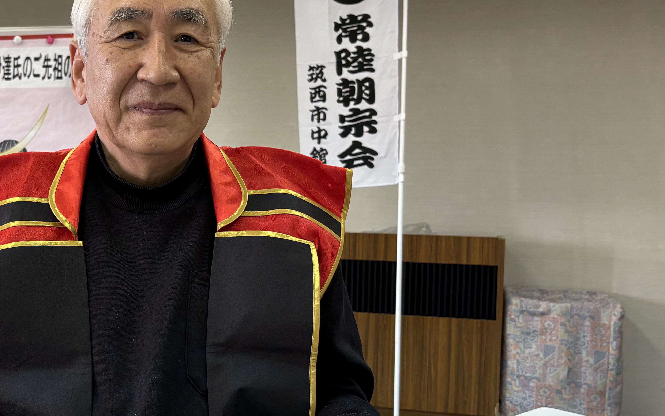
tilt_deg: -3.0
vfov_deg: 25.8
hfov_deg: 38.7
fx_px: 906
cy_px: 223
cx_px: 130
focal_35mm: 50
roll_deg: -1.0
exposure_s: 1/100
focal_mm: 5.96
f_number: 1.6
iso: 125
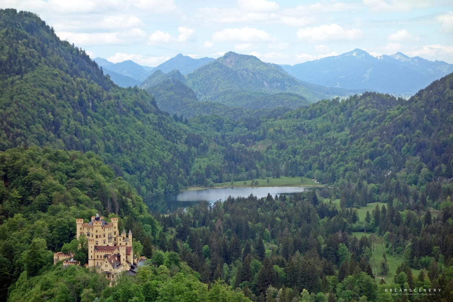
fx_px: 1258
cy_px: 151
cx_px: 226
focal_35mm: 100
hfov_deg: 20.4
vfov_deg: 13.7
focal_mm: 37.1
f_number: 5.6
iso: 125
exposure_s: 1/320
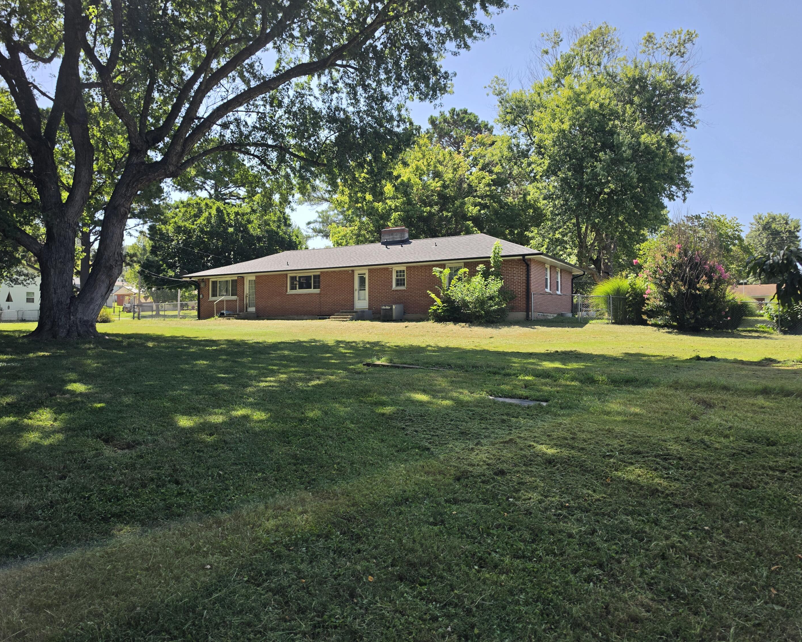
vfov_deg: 58.8
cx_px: 390
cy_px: 321
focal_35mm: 24
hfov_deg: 70.3
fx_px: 570
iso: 64
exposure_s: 1/3075
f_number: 1.4
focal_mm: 6.5
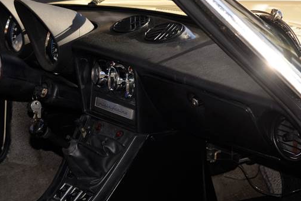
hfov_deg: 17.3
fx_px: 978
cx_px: 53
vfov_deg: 11.7
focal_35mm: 117
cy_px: 174
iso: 100
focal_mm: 62
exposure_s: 1/200
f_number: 5
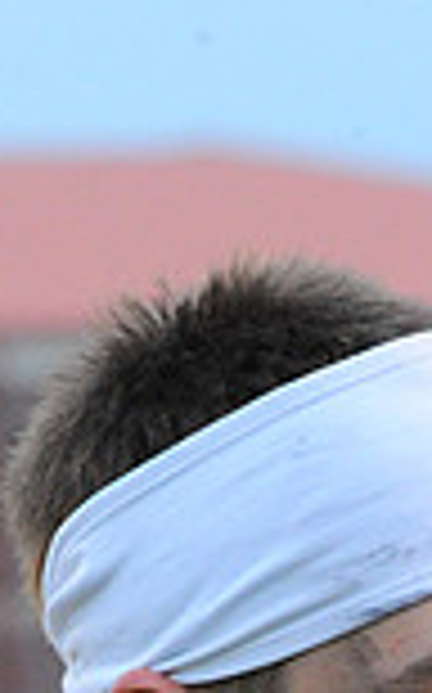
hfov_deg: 2.4
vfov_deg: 3.8
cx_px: 261
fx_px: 10493
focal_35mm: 556
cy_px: 1287
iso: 6400
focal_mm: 145
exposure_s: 1/160
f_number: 10
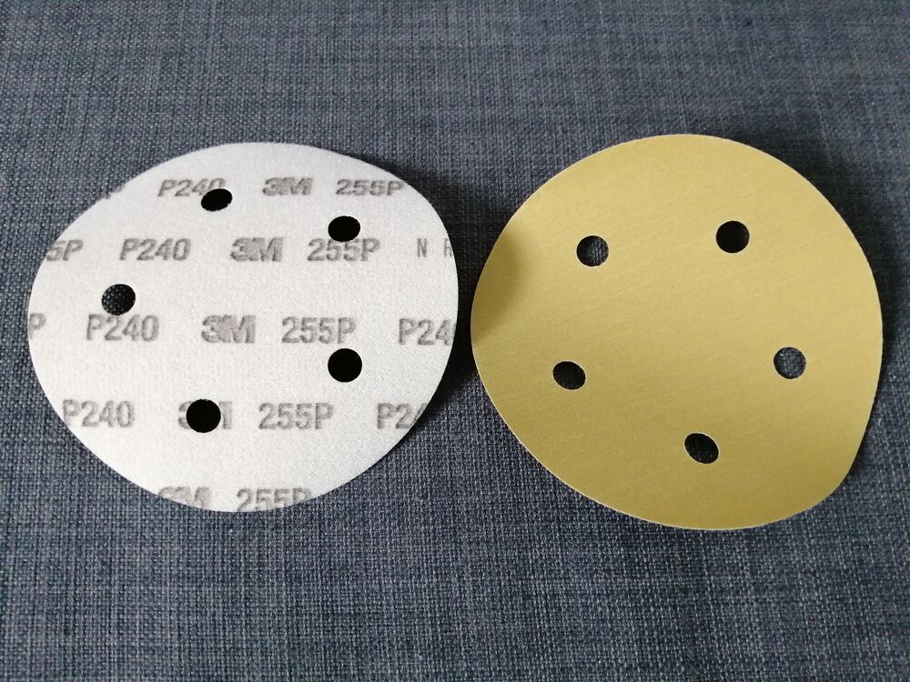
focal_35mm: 26
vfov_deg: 53.1
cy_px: 341
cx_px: 455
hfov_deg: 67.3
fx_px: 683
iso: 250
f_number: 1.8
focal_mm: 3.64
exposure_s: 1/33.3
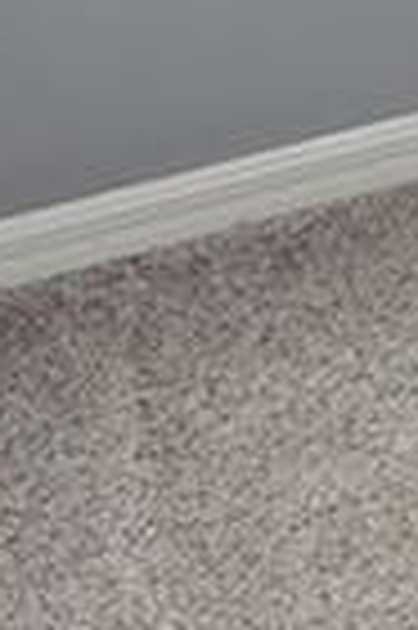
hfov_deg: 5.6
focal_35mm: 137
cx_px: 2315
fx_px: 2392
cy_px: -999
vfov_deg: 11.6
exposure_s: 1/1.67
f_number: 7.1
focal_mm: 12
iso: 400
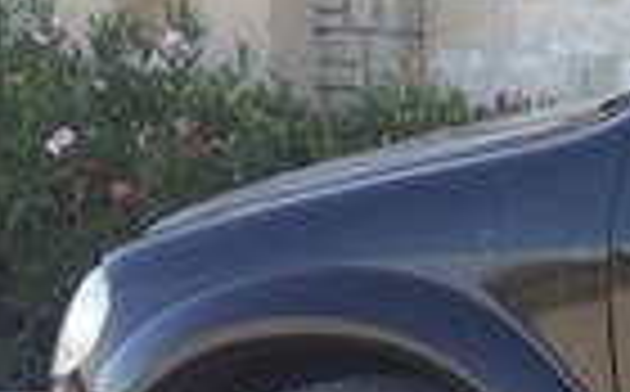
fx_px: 2486
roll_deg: -2.5
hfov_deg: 12.3
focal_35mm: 145
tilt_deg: -7.9
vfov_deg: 9.0
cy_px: 264
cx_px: 1359
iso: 32
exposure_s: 1/342
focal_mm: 4.15
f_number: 2.2
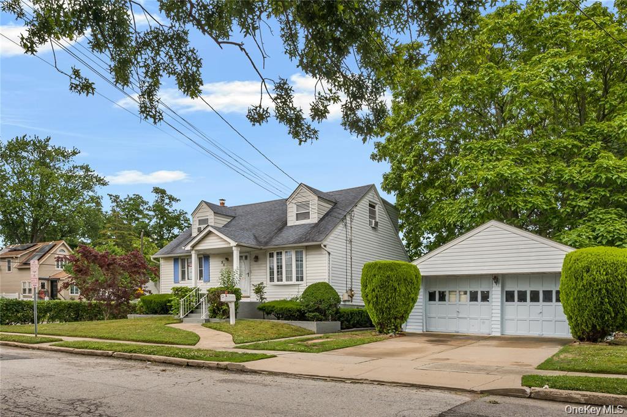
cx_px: 314
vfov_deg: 65.9
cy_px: 208
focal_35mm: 18
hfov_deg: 88.5
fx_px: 322
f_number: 20
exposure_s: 1/125
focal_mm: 18.5
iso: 500
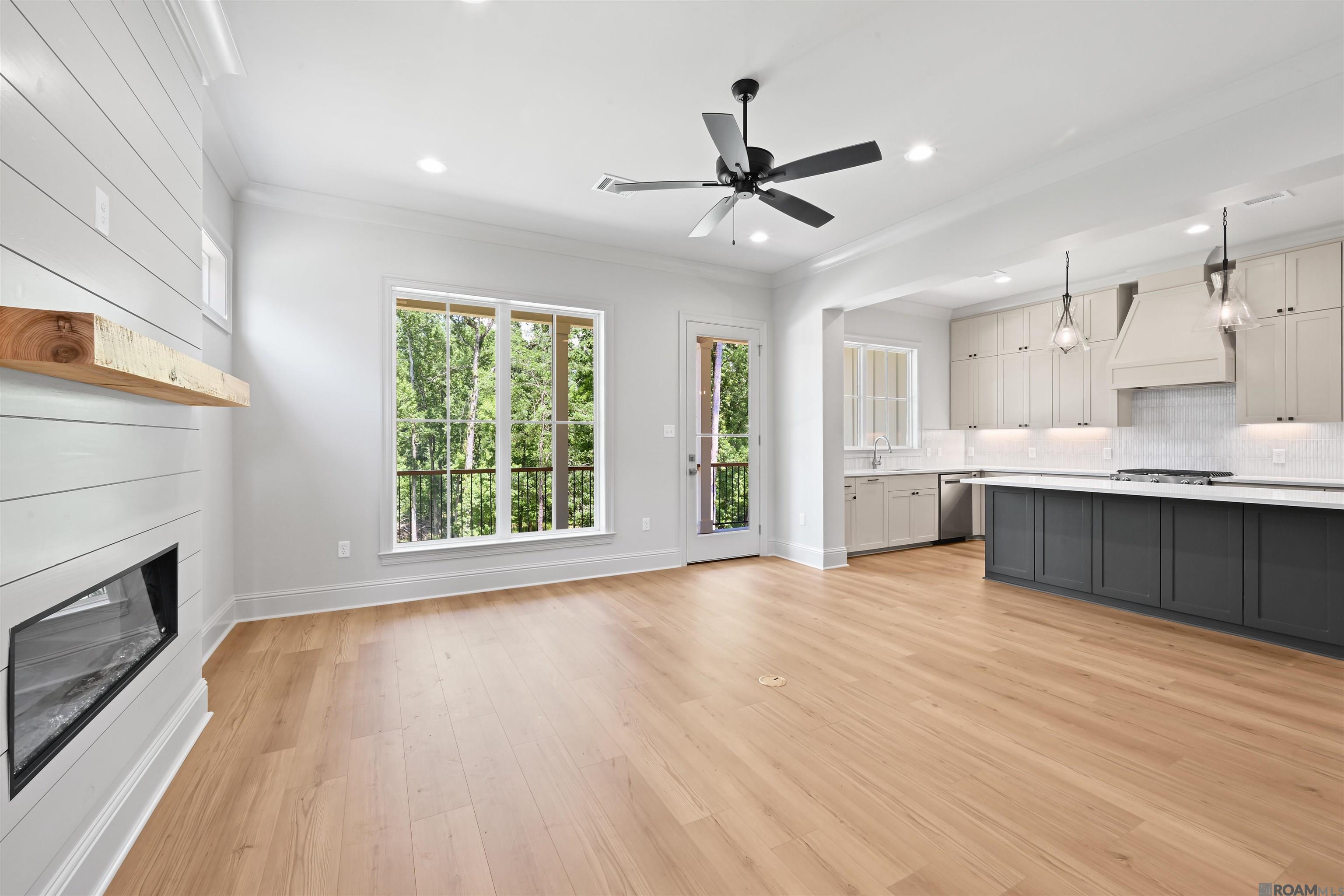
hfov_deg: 104.3
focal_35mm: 14
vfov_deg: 81.2
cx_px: 672
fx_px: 523
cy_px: 448
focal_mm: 14
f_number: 14
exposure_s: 1
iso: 200
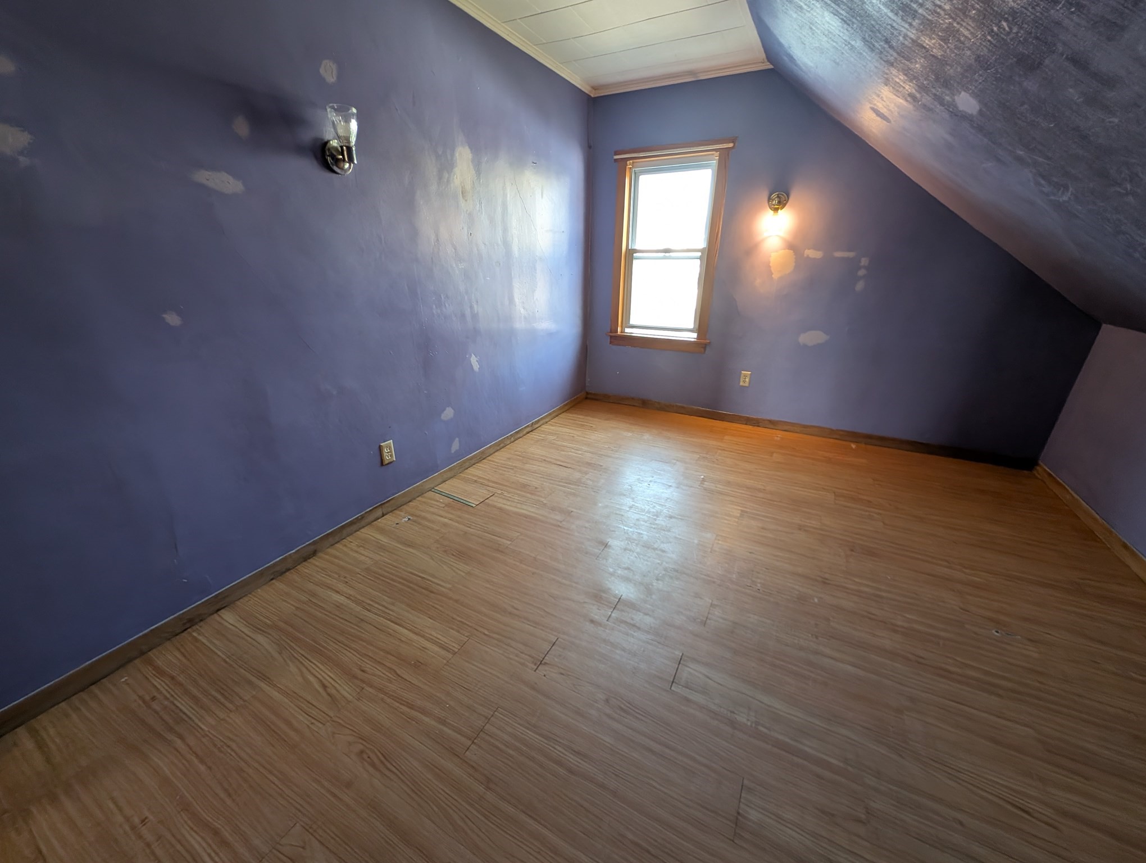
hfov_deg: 110.5
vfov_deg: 94.6
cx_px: 573
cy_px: 432
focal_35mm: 12
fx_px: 398
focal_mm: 2.23
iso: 69
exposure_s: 1/24
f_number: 1.95
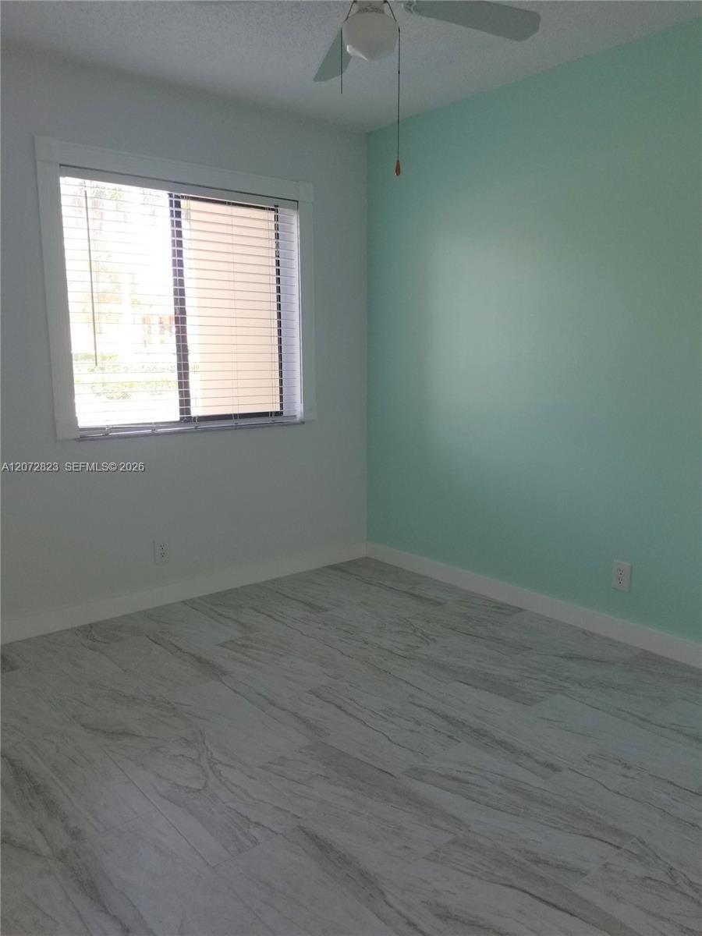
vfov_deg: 67.3
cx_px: 351
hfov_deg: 53.1
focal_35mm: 26
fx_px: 703
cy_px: 468
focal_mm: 4.3
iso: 50
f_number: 1.7
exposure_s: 1/146
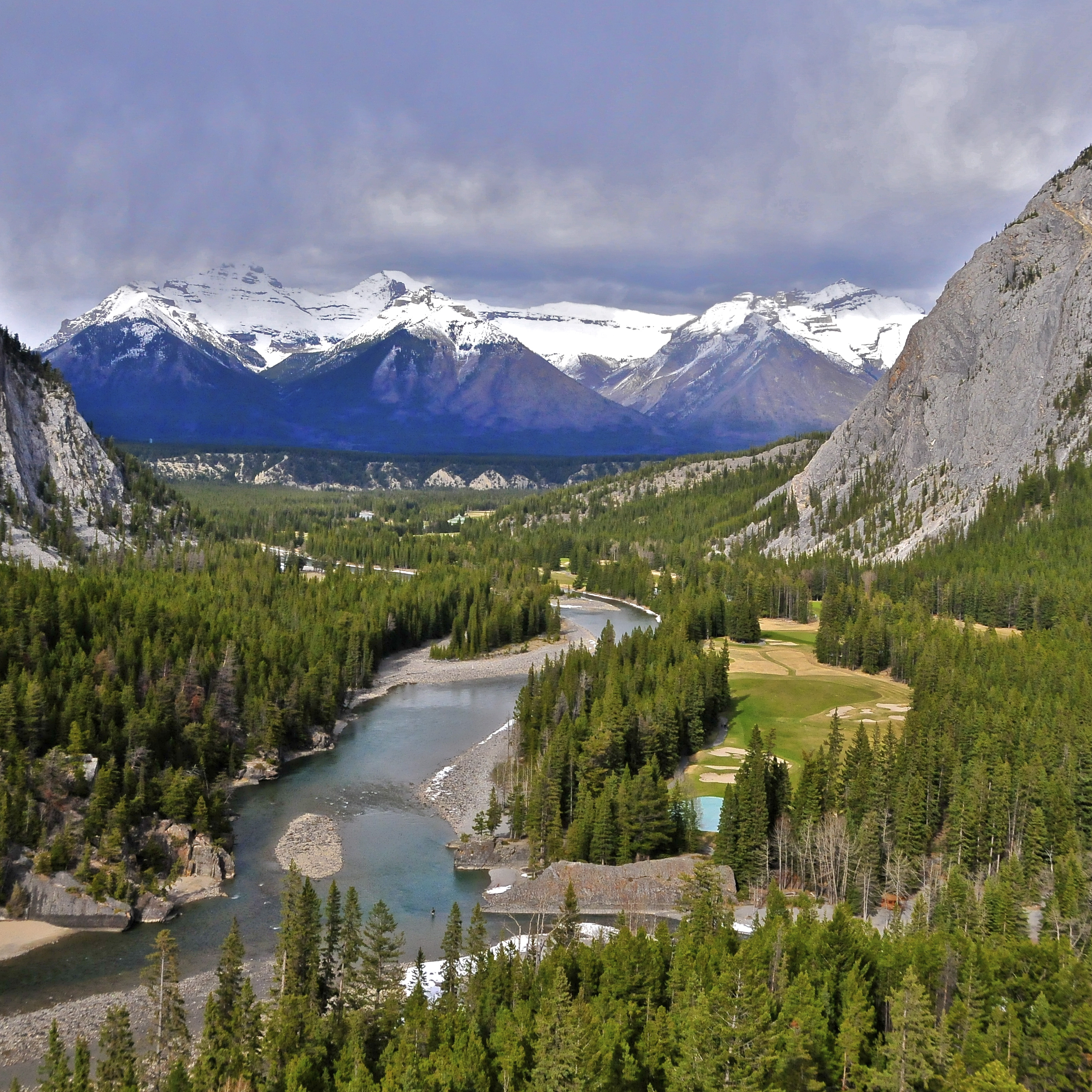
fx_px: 1535
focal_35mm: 43
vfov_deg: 39.2
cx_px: 520
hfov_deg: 39.2
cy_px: 538
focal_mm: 22
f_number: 6.3
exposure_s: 1/3200
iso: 800
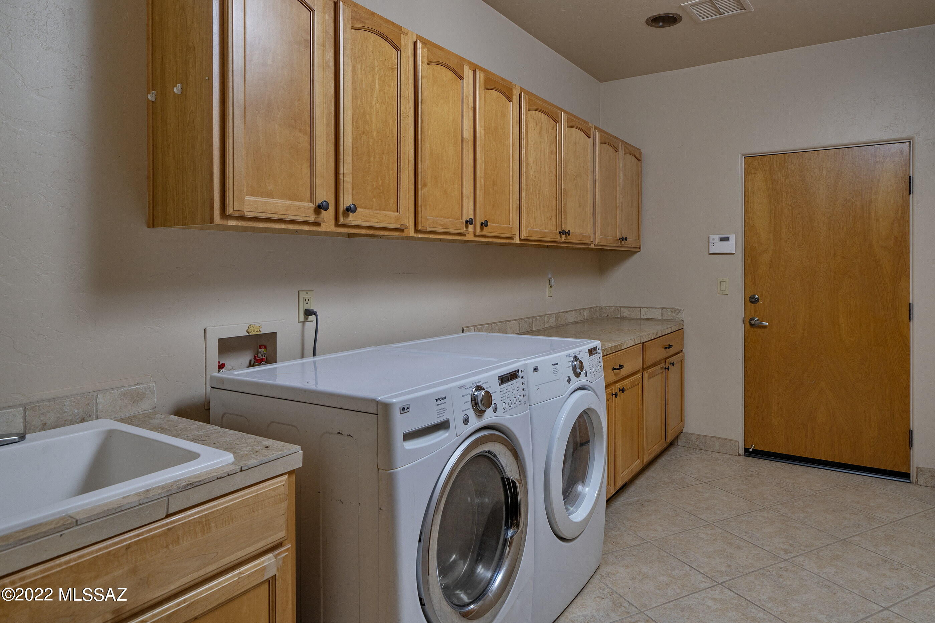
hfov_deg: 86.9
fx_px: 493
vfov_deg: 64.5
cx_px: 468
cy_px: 312
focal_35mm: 19
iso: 200
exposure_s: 1/20
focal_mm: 19
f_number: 7.1
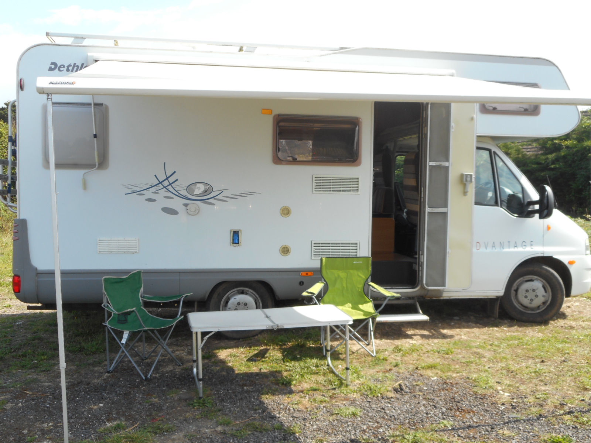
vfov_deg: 36.8
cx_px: 296
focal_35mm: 39
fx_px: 666
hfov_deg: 47.9
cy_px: 222
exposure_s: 1/200
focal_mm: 6.9
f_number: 4.5
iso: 80
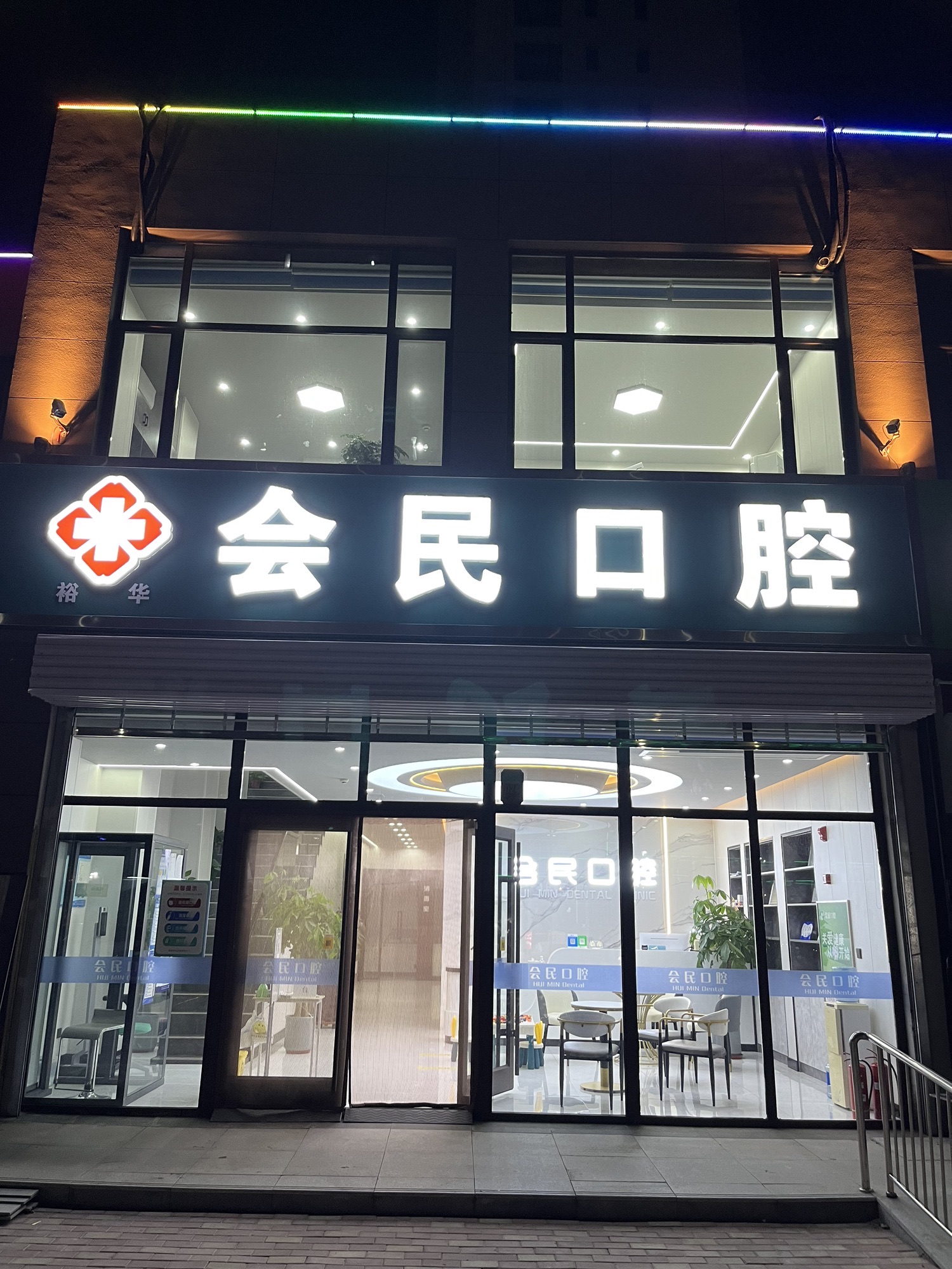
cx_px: 476
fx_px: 953
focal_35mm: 26
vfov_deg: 67.3
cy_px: 634
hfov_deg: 53.1
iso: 125
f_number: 1.6
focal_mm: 5.1
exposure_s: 1/75
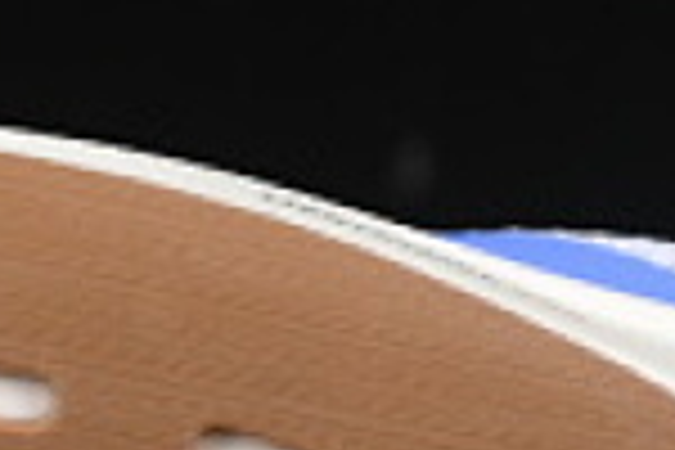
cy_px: 459
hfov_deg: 3.8
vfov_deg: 2.5
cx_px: 324
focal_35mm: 541
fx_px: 10143
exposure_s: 1/100
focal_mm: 50
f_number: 7.1
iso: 160
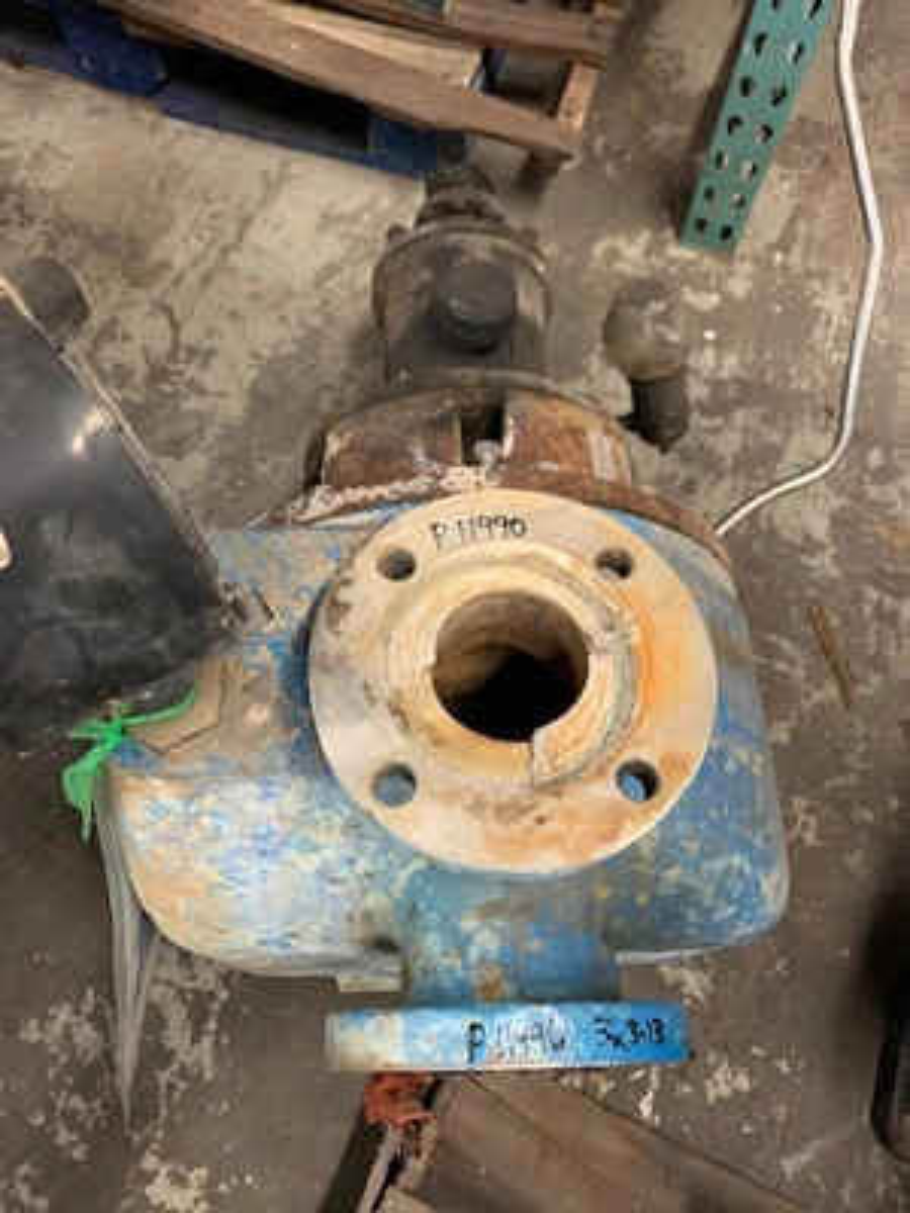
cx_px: 455
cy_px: 606
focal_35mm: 26
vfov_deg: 67.3
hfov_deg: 53.1
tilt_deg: -64.8
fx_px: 911
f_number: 1.8
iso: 320
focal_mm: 4.25
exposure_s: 1/24
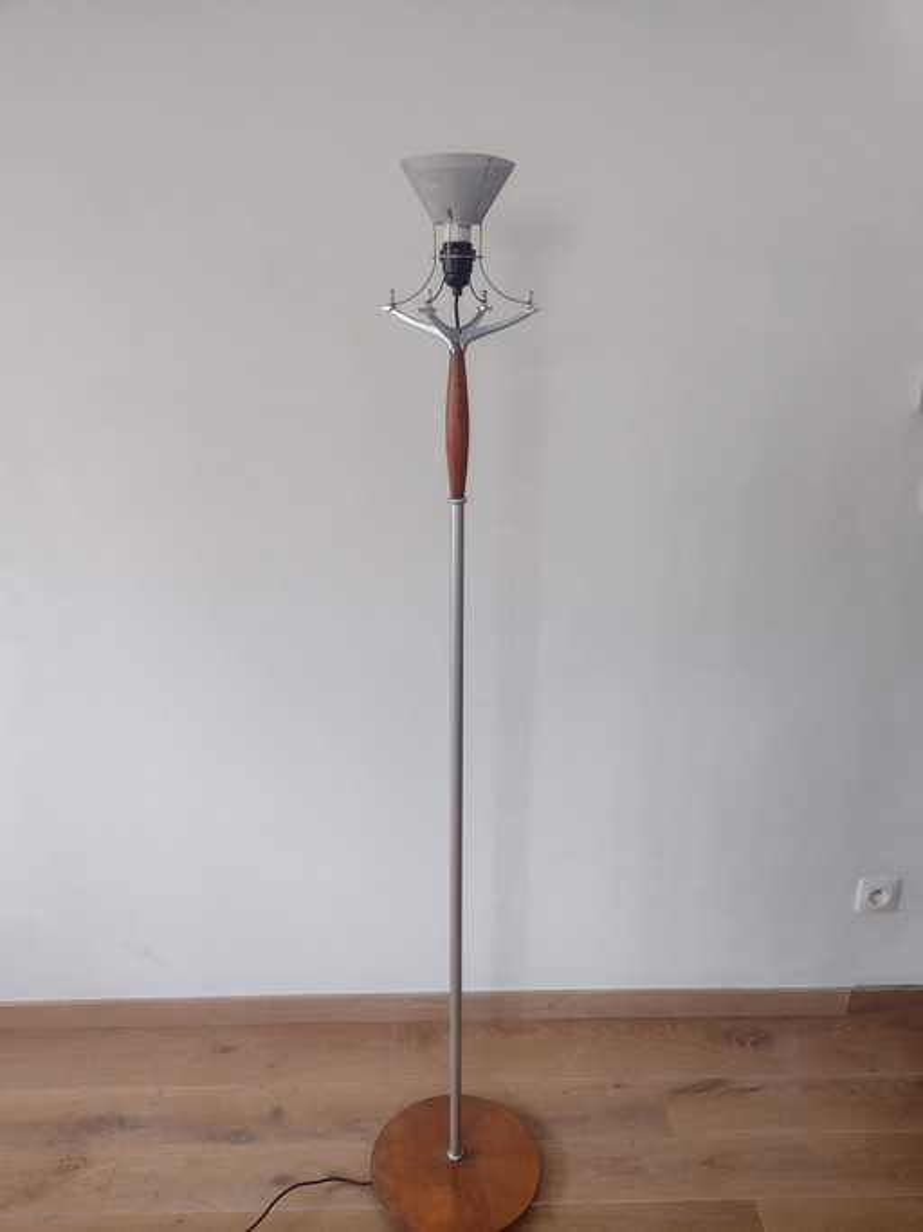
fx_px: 960
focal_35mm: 27
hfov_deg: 51.3
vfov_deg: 65.3
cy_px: 616
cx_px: 462
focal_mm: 4.71
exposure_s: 1/50
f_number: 1.7
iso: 173
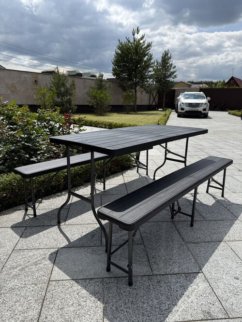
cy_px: 161
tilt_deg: -14.7
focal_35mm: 24
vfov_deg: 71.6
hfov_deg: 56.8
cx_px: 121
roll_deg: -1.2
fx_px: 224
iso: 80
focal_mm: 6.76
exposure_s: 1/6711
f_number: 1.78
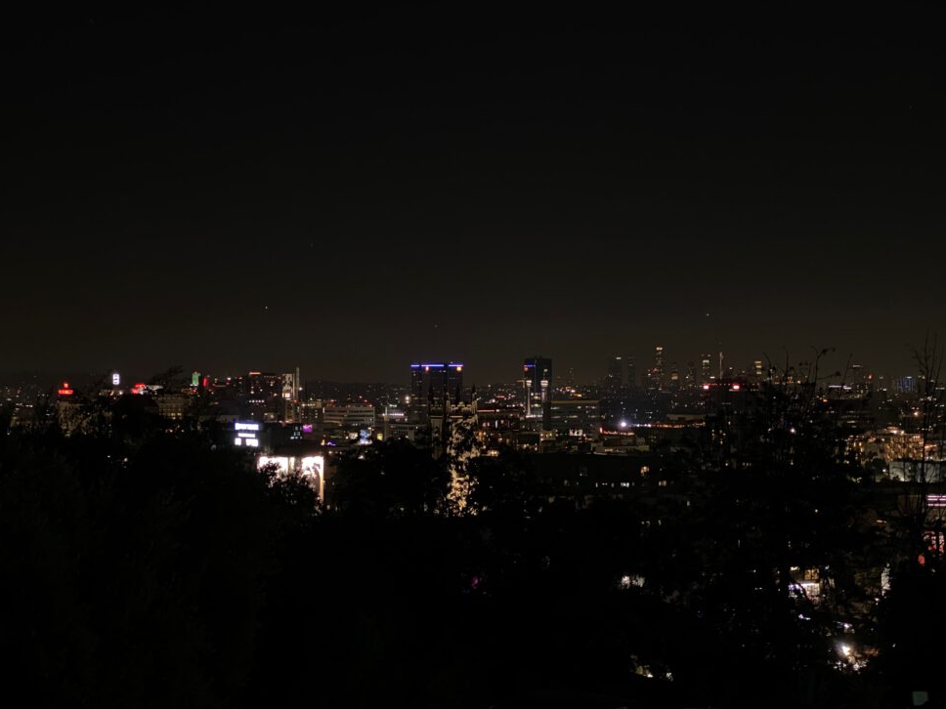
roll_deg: -0.3
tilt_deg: +1.1
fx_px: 1503
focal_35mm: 55
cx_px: 456
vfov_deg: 26.6
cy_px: 337
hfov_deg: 34.9
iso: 1250
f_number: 2
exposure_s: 1/30
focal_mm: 6
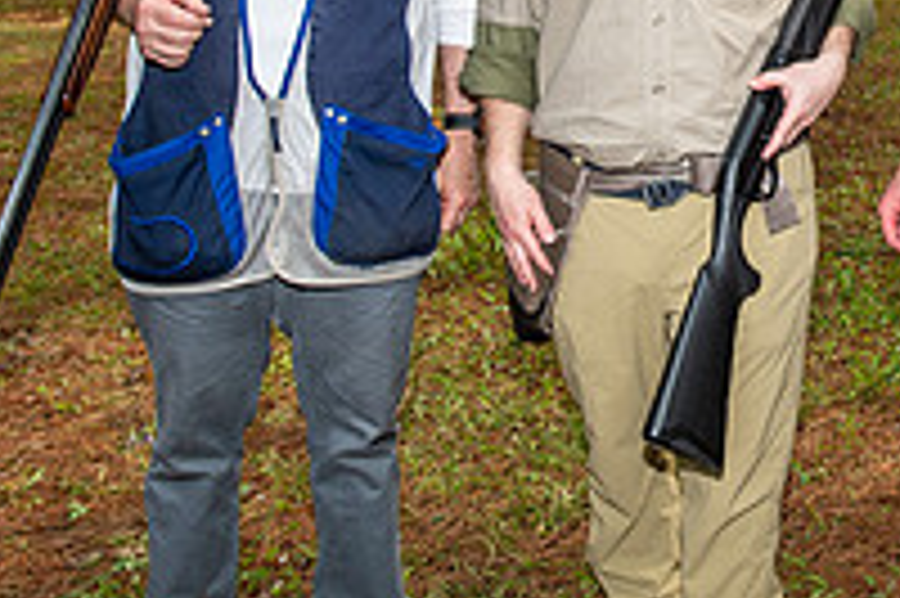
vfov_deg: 22.6
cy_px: 31
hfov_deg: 33.2
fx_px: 1449
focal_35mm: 58
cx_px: 756
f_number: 5.6
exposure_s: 1/250
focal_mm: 20
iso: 125
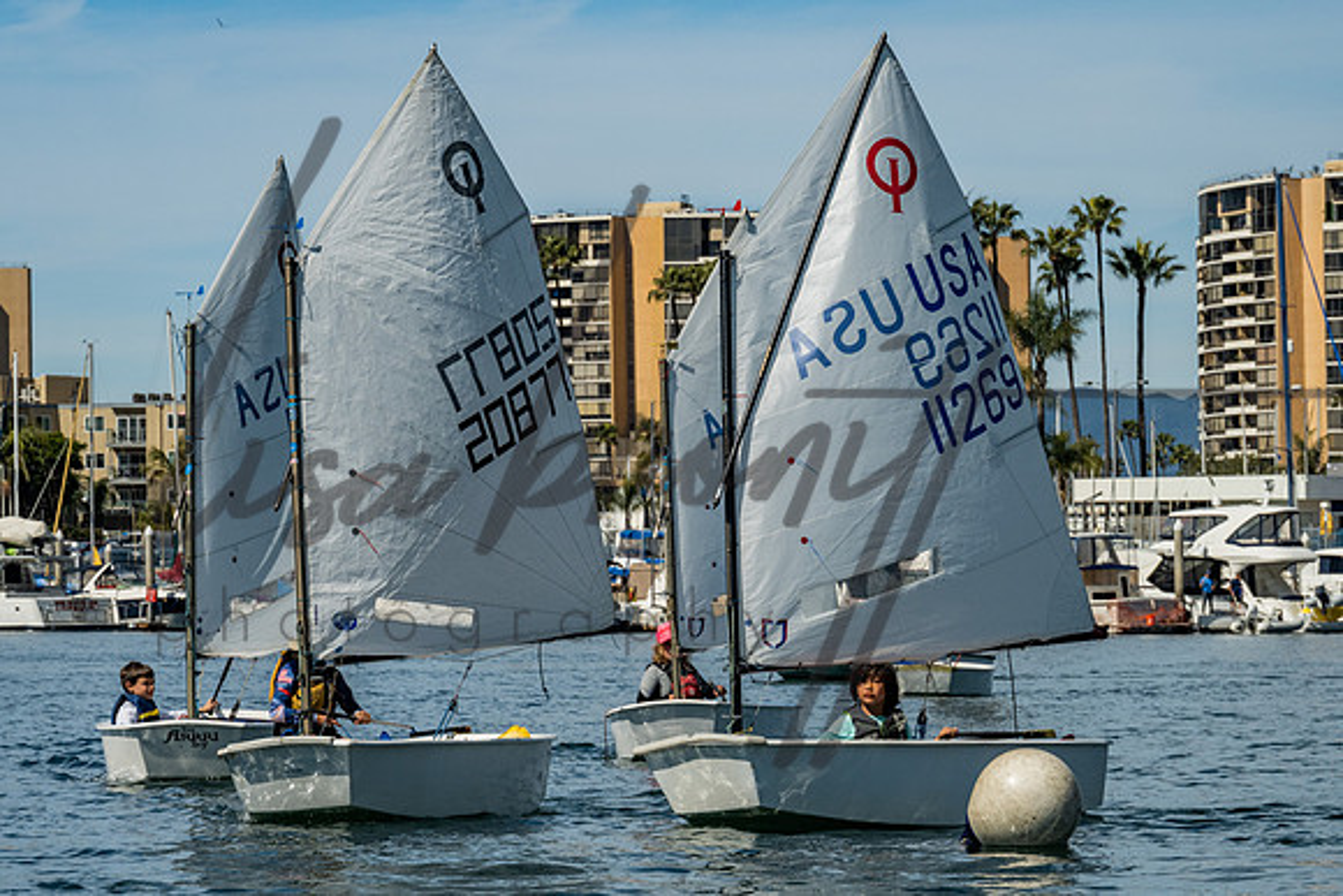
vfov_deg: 9.7
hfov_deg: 14.5
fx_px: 5262
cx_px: 693
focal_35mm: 141
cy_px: 495
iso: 250
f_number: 10
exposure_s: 1/640
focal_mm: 110
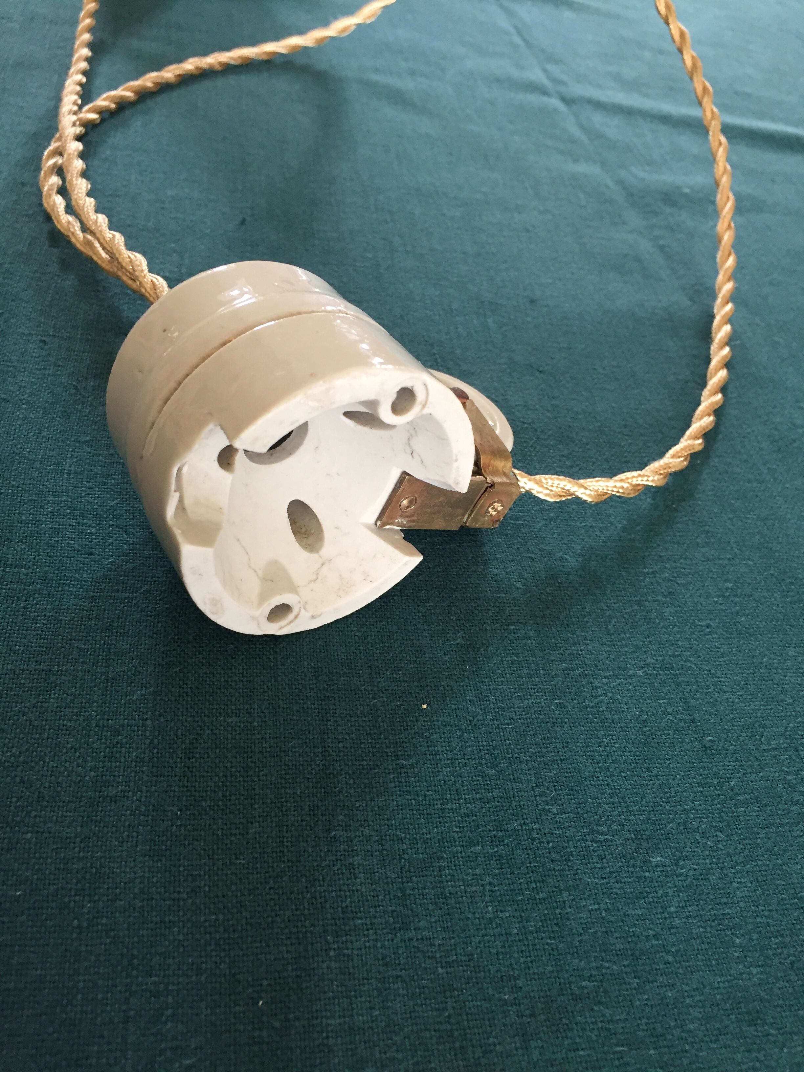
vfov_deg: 61.7
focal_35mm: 29
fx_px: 898
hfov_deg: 48.2
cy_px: 536
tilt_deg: -44.2
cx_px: 402
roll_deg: -12.8
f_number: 2.2
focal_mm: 4.15
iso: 125
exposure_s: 1/33
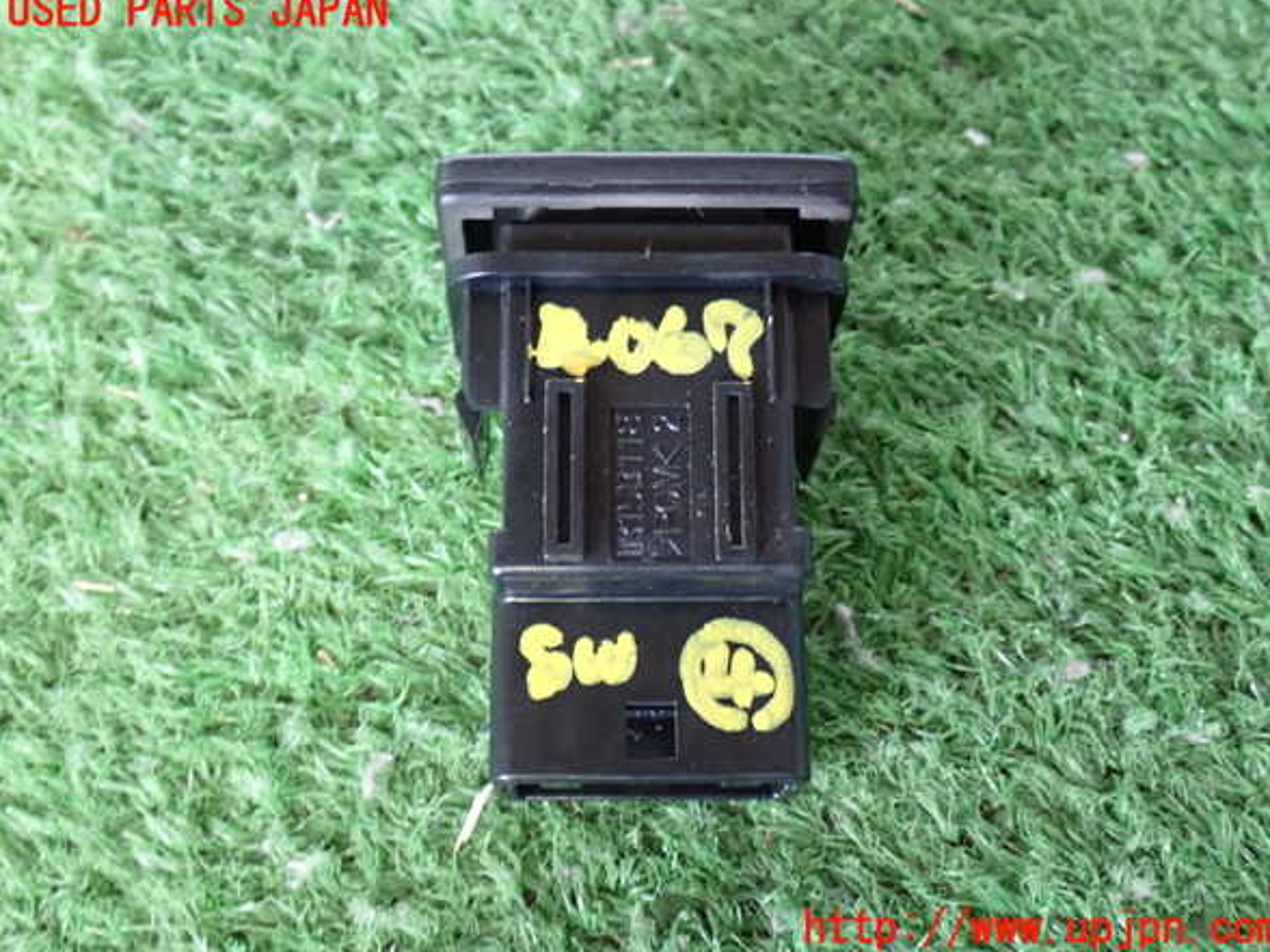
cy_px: 471
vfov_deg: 28.6
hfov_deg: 37.5
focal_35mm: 51
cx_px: 644
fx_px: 1871
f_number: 3.2
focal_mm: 9.01
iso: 800
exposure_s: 1/20
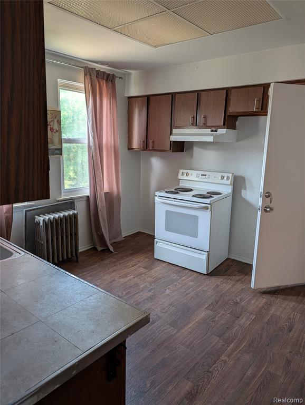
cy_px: 202
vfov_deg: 71.5
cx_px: 152
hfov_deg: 56.9
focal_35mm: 24
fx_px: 281
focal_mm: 6.9
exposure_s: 1/56.7
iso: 53
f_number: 1.68
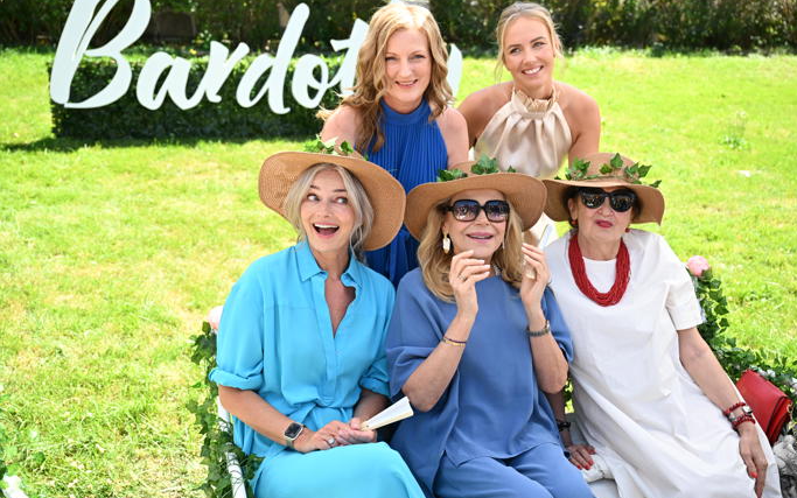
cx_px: 401
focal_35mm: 35
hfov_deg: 56.0
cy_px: 252
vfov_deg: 36.8
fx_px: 750
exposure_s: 1/800
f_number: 3.5
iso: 400
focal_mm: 33.5
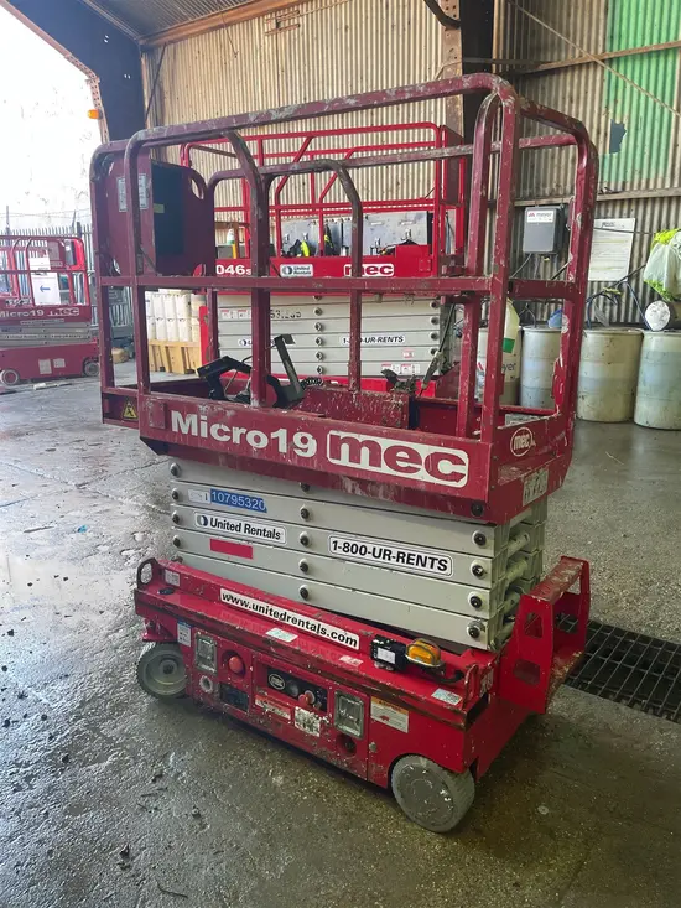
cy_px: 454
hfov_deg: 53.1
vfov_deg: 67.3
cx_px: 340
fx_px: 682
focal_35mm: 26
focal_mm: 4.2
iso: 125
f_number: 1.6
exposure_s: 1/110
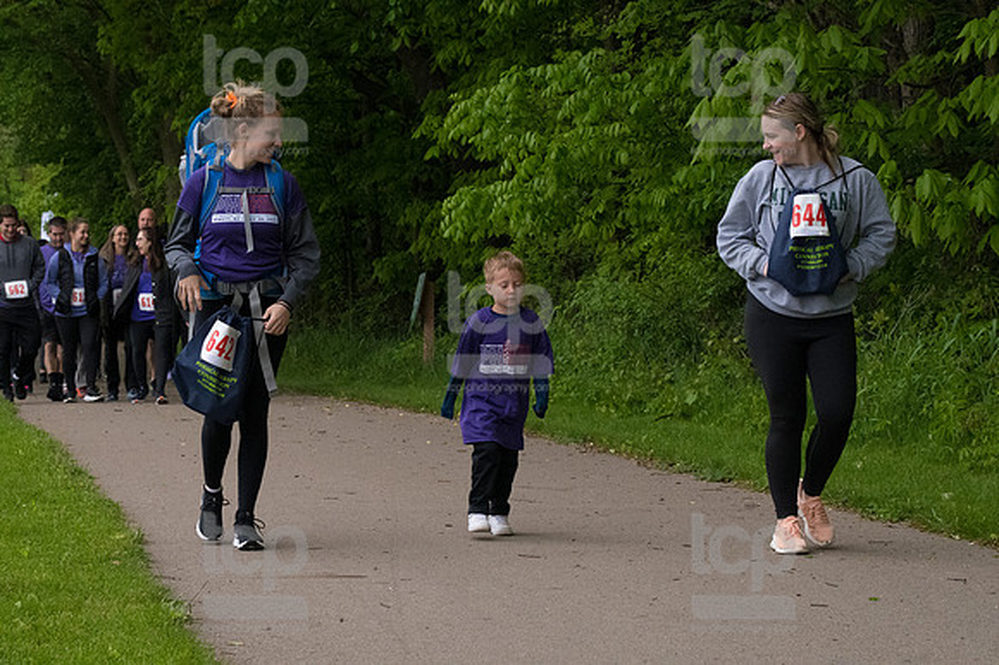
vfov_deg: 13.0
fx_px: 2912
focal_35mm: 105
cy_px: 332
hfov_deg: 19.5
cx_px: 500
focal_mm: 70
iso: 4000
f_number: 7.1
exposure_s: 1/1600
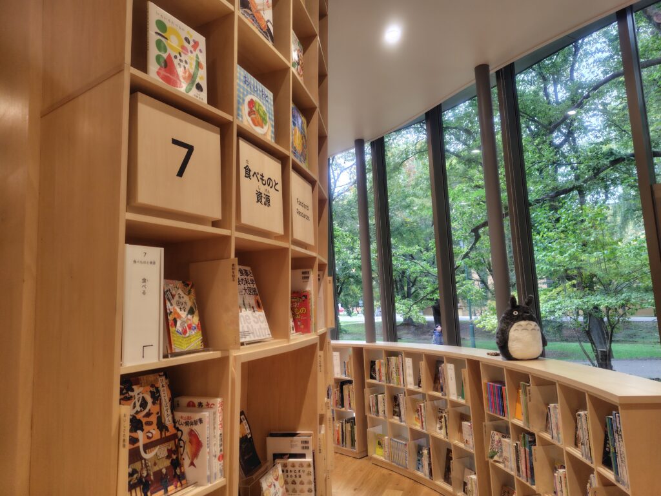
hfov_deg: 73.9
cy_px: 248
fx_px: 439
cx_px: 330
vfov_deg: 58.9
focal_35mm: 23
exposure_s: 1/120
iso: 300
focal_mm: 5.6
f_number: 1.9
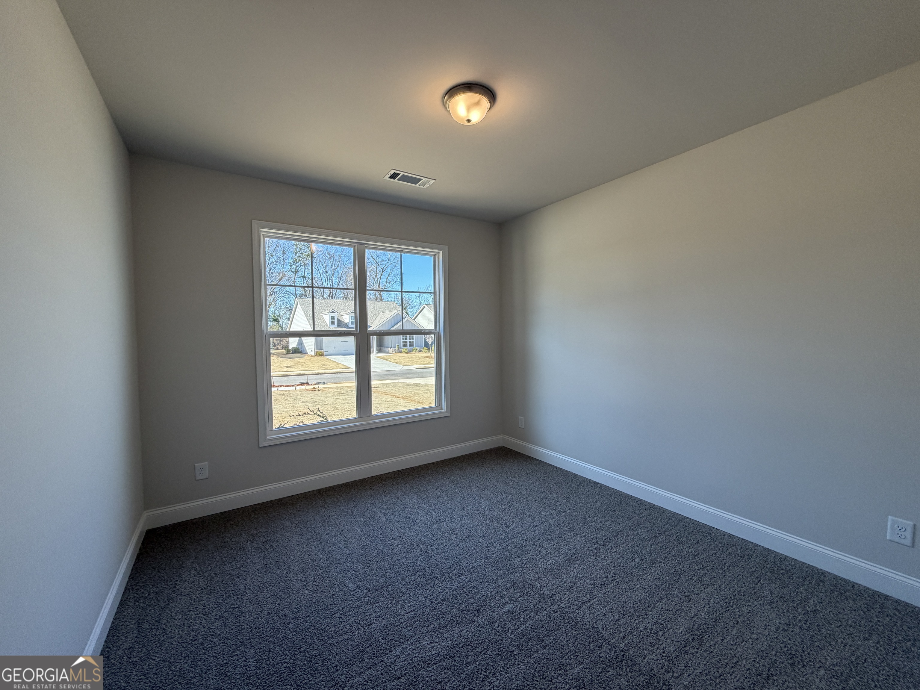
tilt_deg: -1.7
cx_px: 460
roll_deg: +0.6
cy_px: 345
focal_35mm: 14
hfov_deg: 102.1
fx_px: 372
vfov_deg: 85.7
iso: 100
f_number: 2.2
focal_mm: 2.22
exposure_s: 1/120
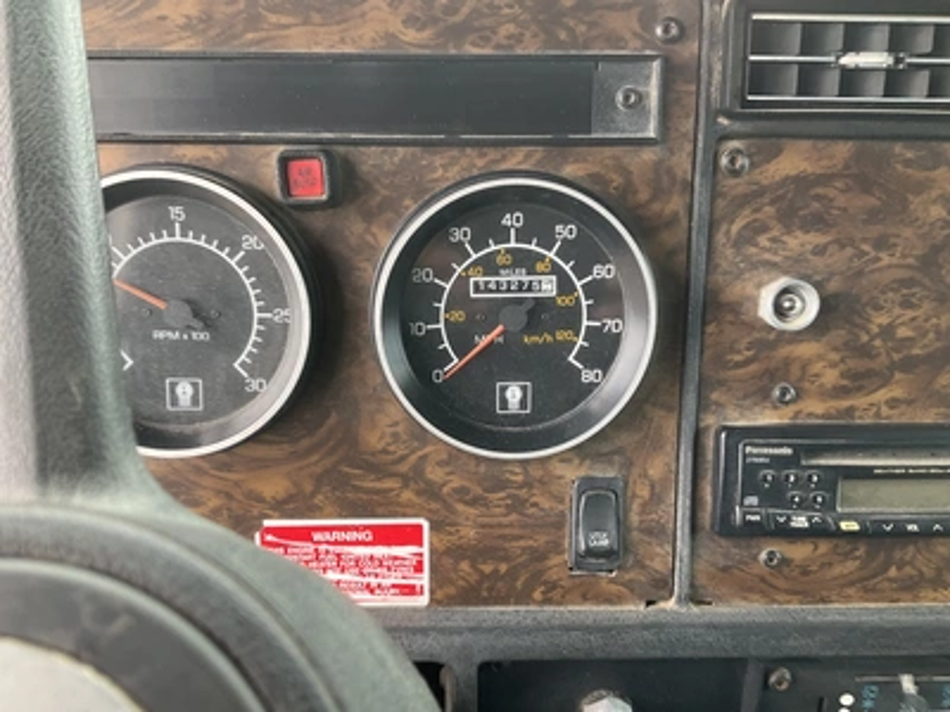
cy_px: 356
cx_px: 475
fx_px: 796
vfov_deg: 48.2
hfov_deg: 61.7
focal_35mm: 29
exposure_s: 1/122
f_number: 1.8
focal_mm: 3
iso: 64
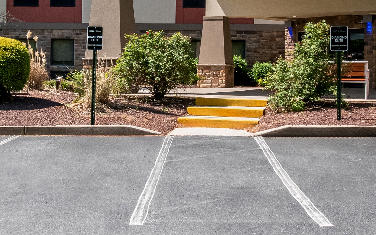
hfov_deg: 41.2
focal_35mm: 48
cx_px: 233
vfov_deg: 24.1
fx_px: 497
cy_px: -49
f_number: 8
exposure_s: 1/350
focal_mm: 11
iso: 400
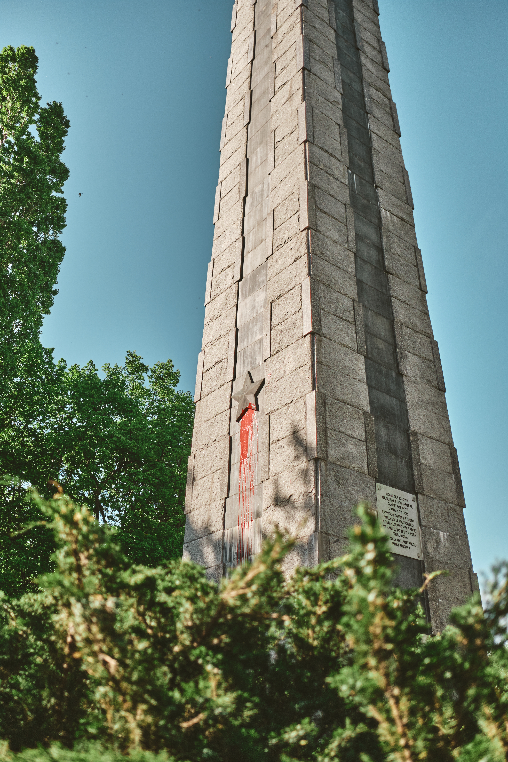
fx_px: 741
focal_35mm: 35
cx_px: 254
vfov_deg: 54.4
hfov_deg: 37.9
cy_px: 381
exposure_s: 1/5000
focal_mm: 23
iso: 200
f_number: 2
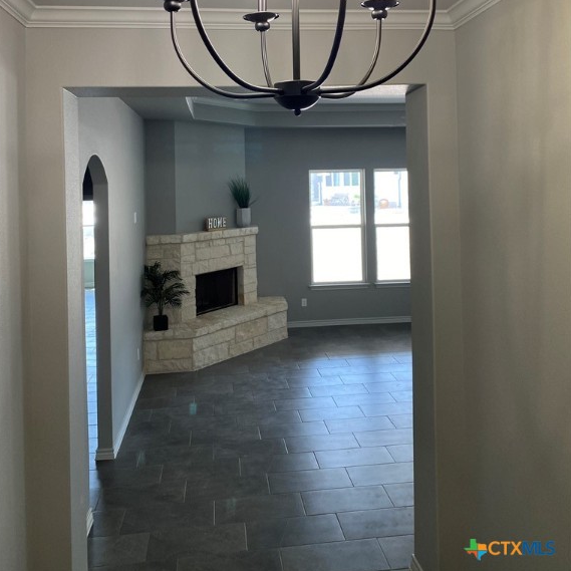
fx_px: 579
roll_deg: +2.1
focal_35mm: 31
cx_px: 284
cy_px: 190
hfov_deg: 52.5
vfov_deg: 51.5
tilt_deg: +2.7
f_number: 1.8
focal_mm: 4.25
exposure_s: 1/60
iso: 64
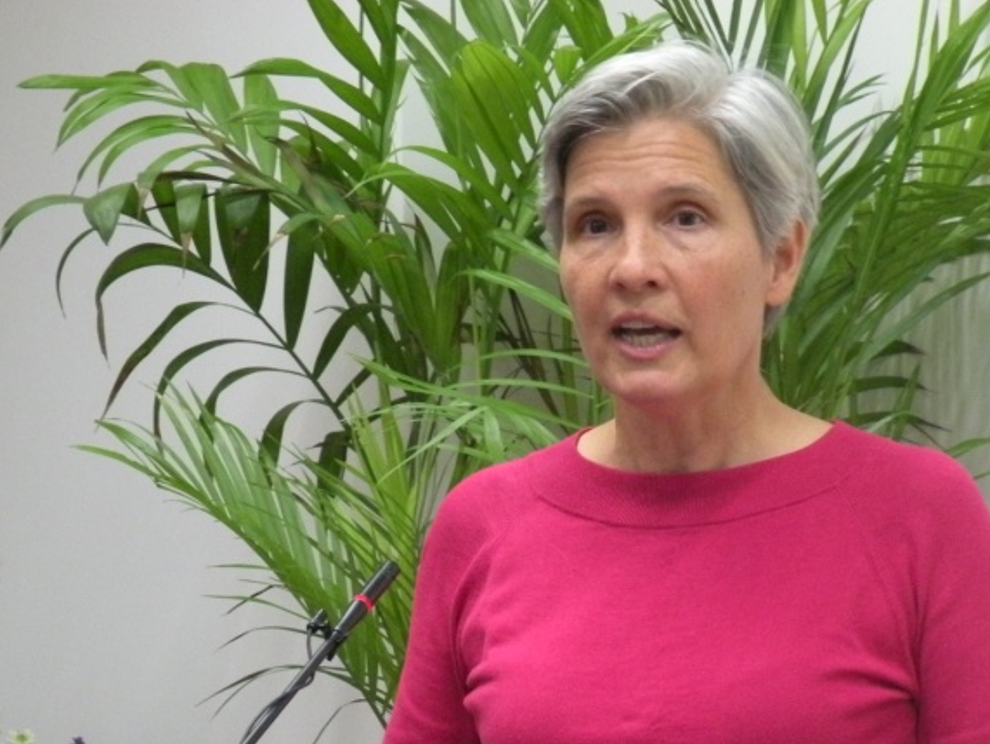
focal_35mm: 181
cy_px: 650
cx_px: 607
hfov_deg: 10.9
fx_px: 5180
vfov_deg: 8.2
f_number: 4
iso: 400
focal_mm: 17.9
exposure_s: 1/24.6
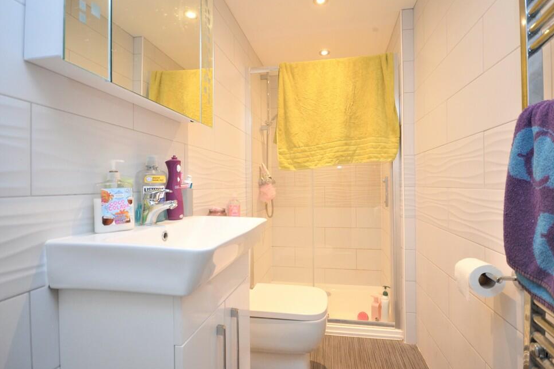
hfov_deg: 91.5
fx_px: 270
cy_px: 183
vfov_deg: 68.8
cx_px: 284
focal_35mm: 18
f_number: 4.2
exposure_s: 1/60
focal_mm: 11
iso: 720
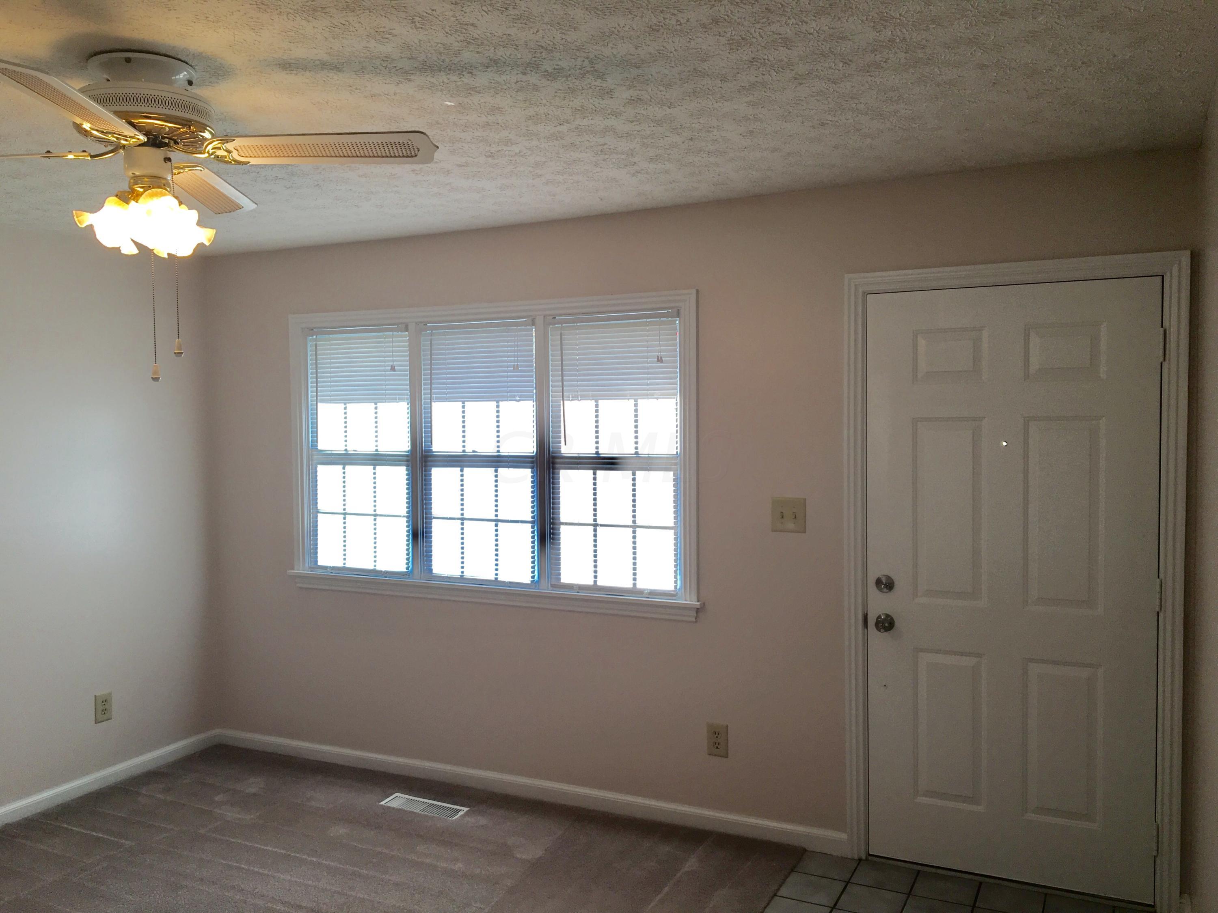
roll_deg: +0.4
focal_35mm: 29
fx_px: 1020
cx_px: 609
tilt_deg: -2.2
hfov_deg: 61.7
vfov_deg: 48.2
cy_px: 456
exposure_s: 1/137
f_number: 2.2
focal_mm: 4.15
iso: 25
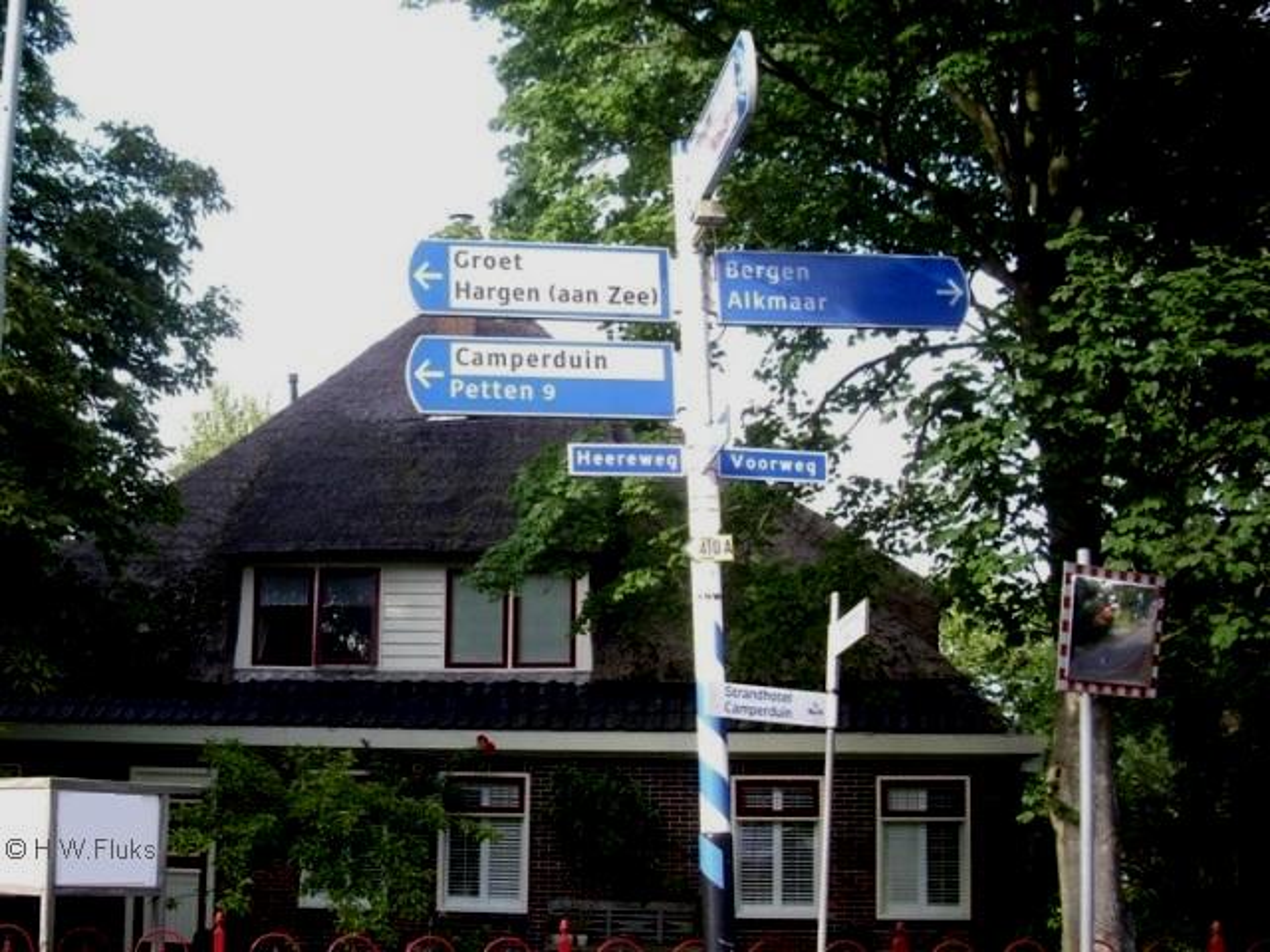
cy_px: 476
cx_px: 635
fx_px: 1394
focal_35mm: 38
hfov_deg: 49.0
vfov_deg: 37.7
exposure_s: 1/160
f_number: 2.8
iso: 100
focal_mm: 7.9
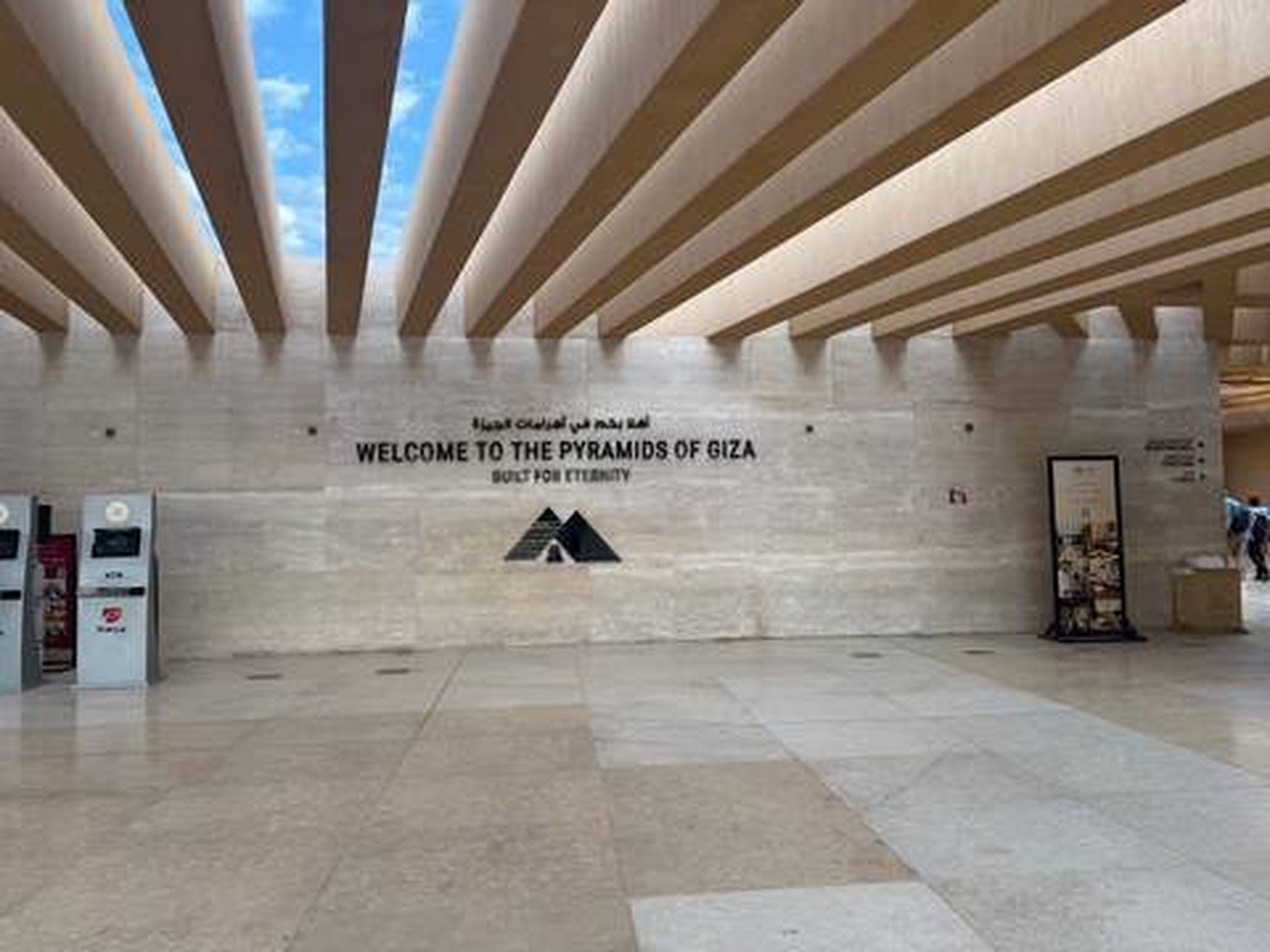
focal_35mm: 24
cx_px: 635
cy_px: 476
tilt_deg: +2.3
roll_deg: +0.7
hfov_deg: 71.6
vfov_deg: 56.8
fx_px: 881
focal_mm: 6.76
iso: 100
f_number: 1.78
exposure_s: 1/238
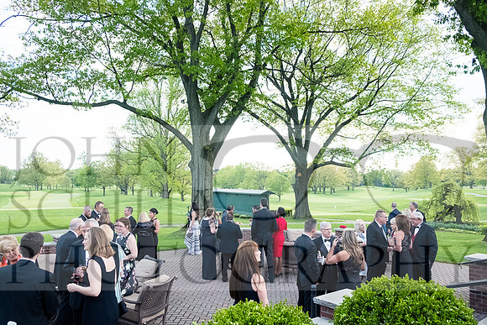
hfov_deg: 65.5
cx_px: 244
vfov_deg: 46.4
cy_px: 162
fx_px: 379
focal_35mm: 28
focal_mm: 18.8
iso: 3200
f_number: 4
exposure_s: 1/2000
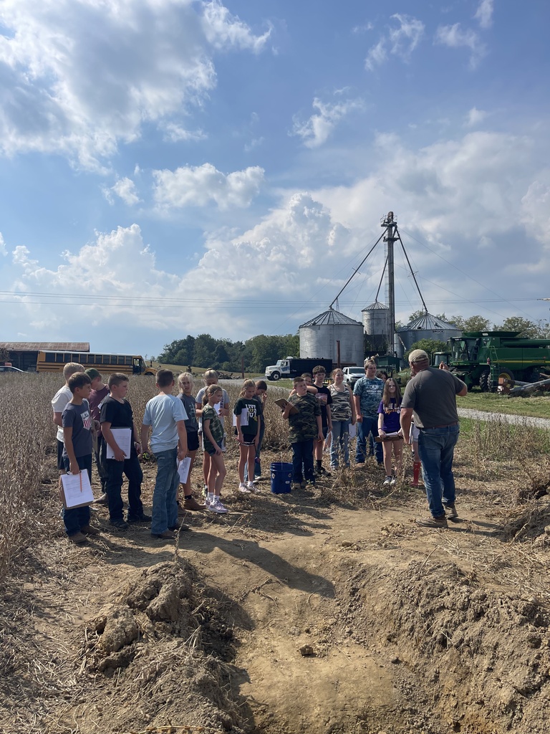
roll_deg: +0.1
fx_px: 530
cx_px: 275
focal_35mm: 25
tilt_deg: +1.7
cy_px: 367
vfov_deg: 69.4
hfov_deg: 54.9
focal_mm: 5.1
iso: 32
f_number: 1.6
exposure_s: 1/7937
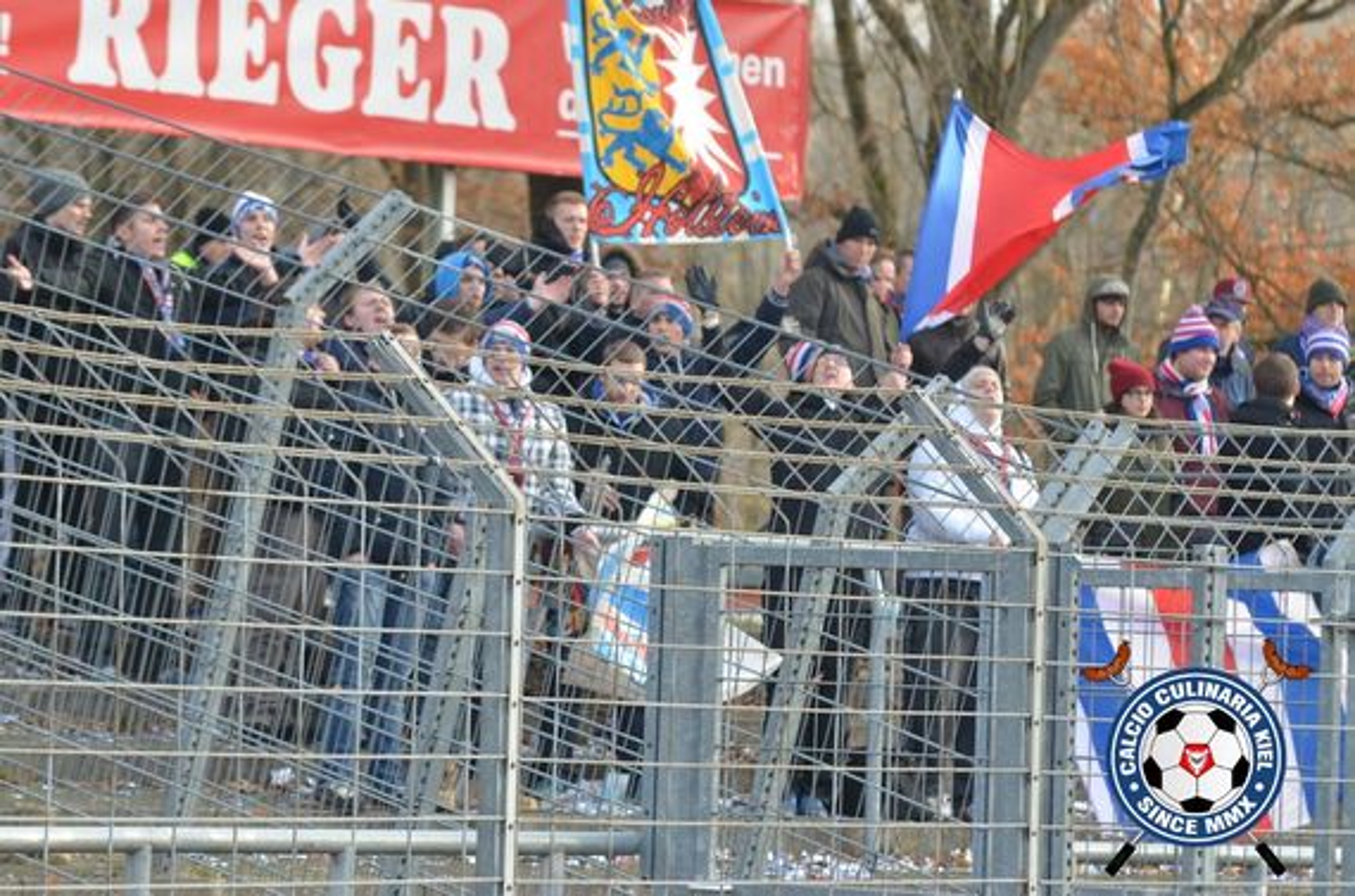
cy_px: 448
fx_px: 7321
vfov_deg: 7.0
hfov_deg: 10.6
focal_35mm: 195
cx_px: 678
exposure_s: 1/1000
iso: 800
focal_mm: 130
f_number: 4
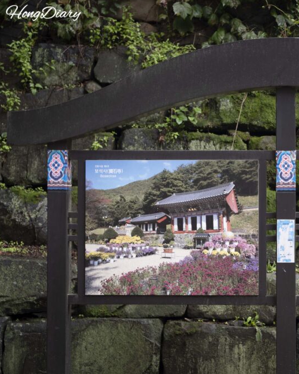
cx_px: 273
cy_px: 185
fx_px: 775
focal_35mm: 70
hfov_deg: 21.3
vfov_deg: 27.1
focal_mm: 49
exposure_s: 1/160
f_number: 5.6
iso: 800
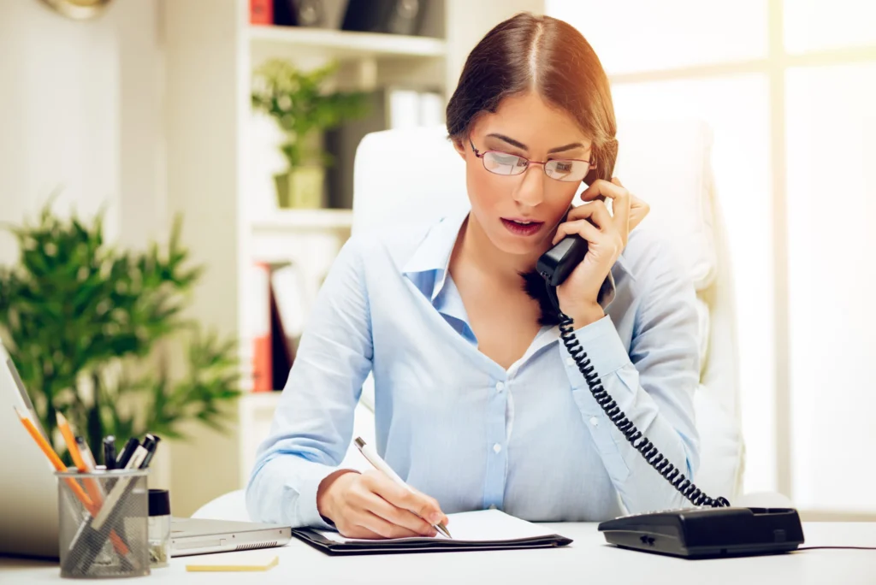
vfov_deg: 13.1
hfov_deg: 19.4
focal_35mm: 105
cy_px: 292
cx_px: 438
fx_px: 2556
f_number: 4
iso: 100
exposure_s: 1/125
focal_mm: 105
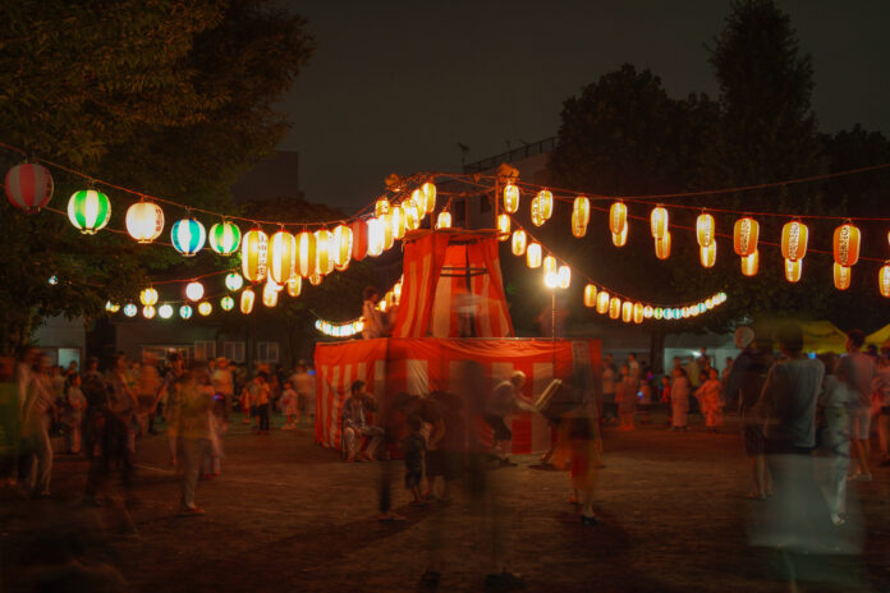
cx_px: 445
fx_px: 964
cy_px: 296
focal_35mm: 39
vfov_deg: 34.2
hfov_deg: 49.6
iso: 200
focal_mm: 26
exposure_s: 1/2
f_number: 4.5
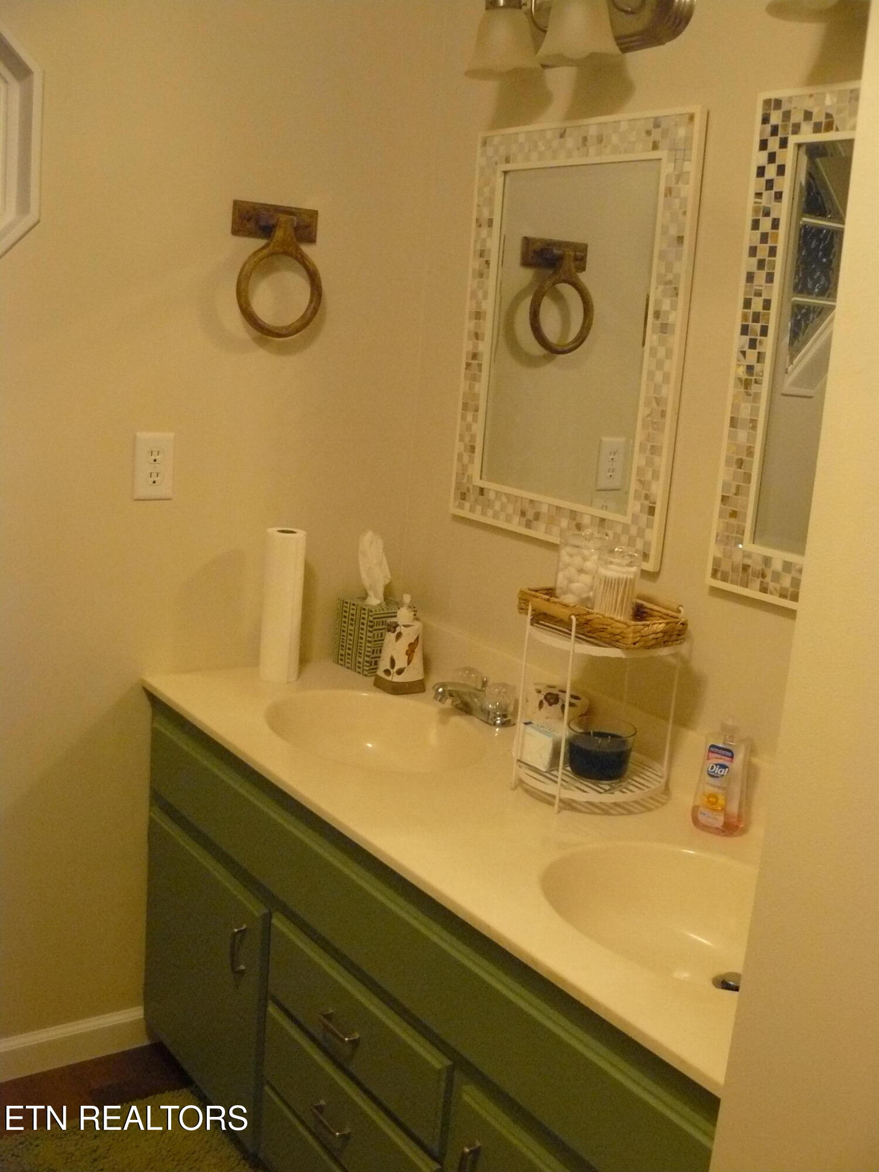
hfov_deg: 39.7
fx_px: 1219
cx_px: 440
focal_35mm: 36
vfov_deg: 51.4
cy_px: 586
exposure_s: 1/30
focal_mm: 6
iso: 400
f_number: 2.8
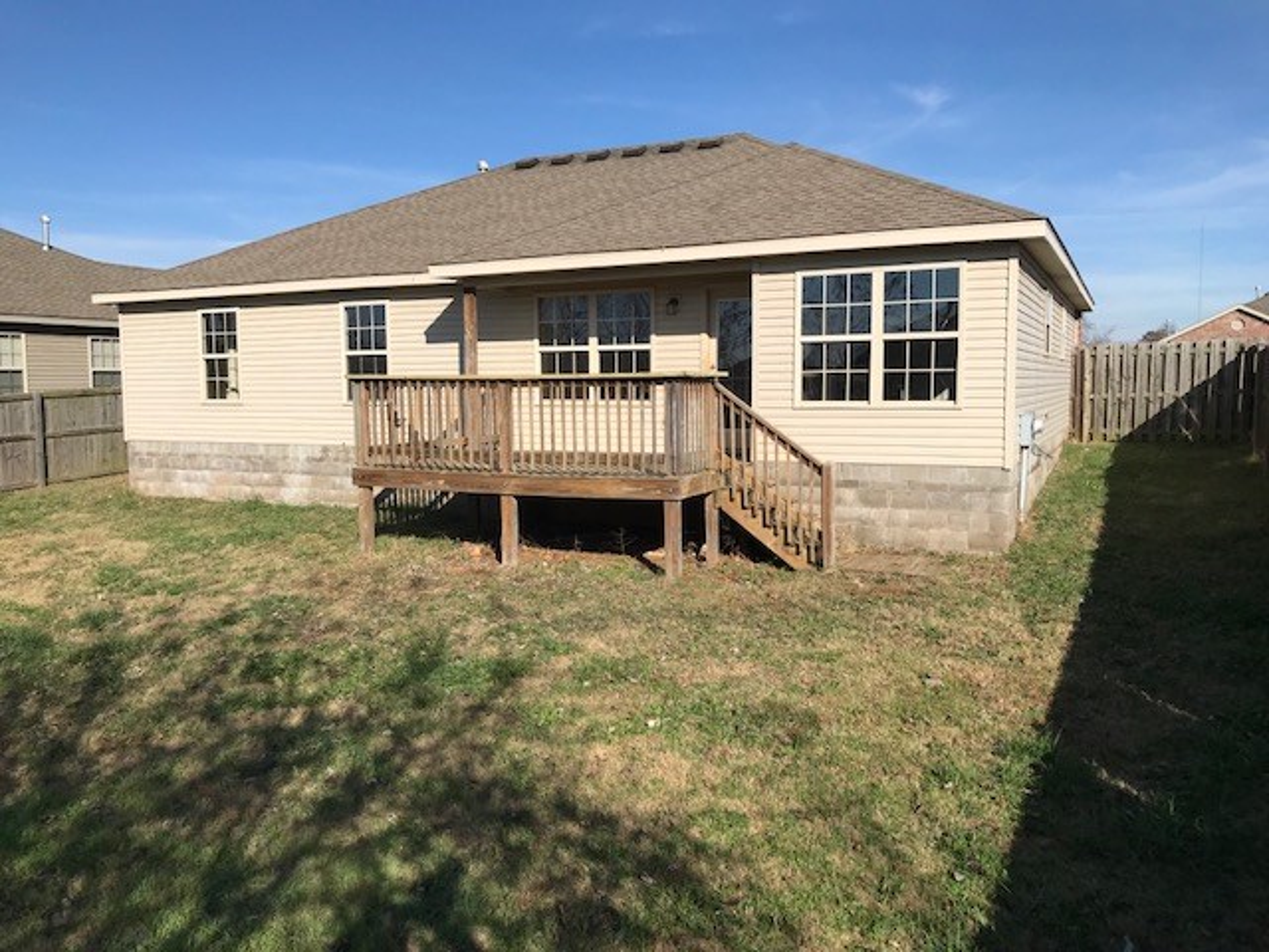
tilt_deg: -3.0
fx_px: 1026
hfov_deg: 63.4
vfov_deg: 49.7
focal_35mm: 28
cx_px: 634
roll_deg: +0.2
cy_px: 476
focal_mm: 3.99
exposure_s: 1/3546
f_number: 1.8
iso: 20
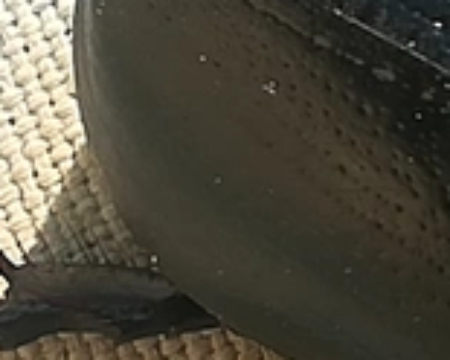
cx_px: 807
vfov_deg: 3.9
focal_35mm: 396
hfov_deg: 4.8
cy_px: 84
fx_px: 5274
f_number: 2.2
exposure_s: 1/100
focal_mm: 3.83
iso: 64
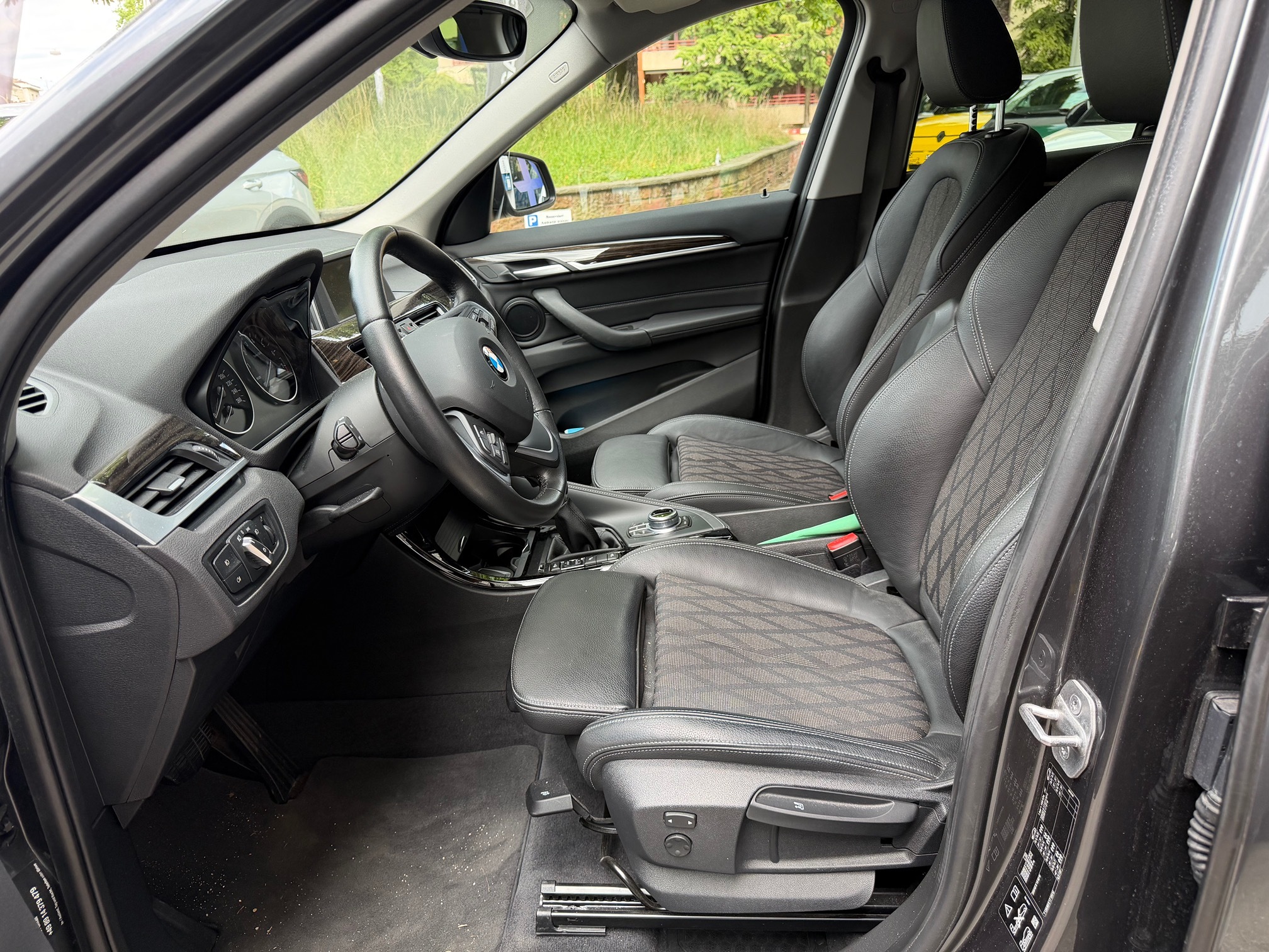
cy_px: 476
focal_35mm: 24
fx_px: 880
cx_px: 634
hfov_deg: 71.6
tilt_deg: -22.0
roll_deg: +4.1
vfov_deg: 56.8
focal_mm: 6.76
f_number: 1.78
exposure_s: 1/149
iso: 100
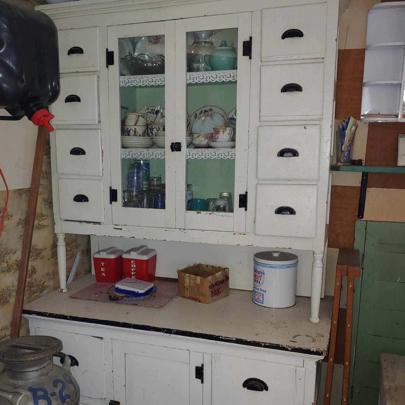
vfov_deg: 50.9
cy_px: 231
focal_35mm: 32
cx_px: 187
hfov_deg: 51.1
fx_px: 424
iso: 100
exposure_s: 1/30
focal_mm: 4.23
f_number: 1.5
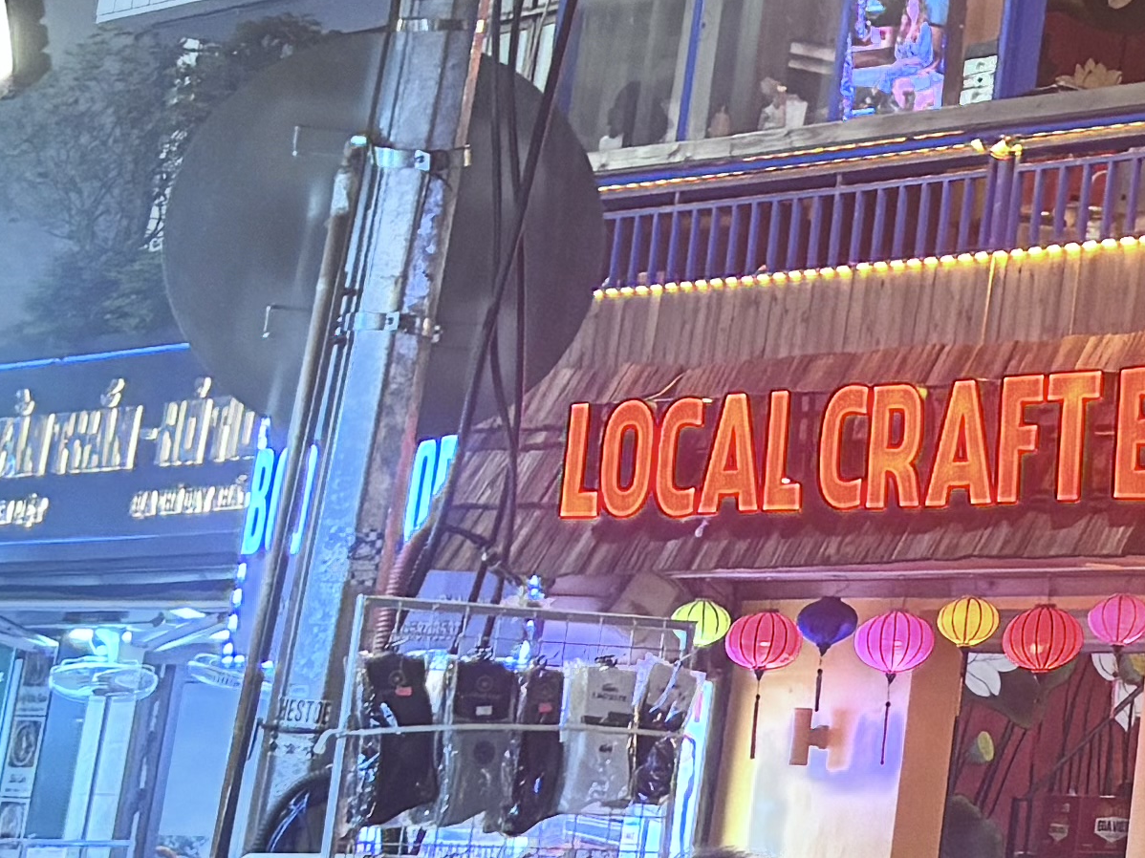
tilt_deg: +14.4
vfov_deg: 11.6
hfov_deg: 13.5
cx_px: 2309
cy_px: -243
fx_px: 4101
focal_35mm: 124
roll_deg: -2.7
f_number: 1.6
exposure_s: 1/50
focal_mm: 5.96
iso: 80
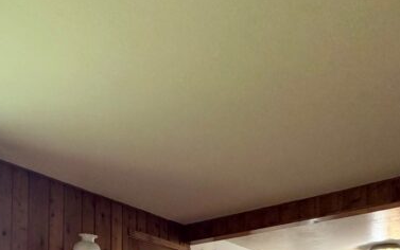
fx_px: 458
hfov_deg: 46.9
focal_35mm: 42
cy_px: 350
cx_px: 159
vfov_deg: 25.1
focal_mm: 2.22
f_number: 2.2
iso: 200
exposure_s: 1/120
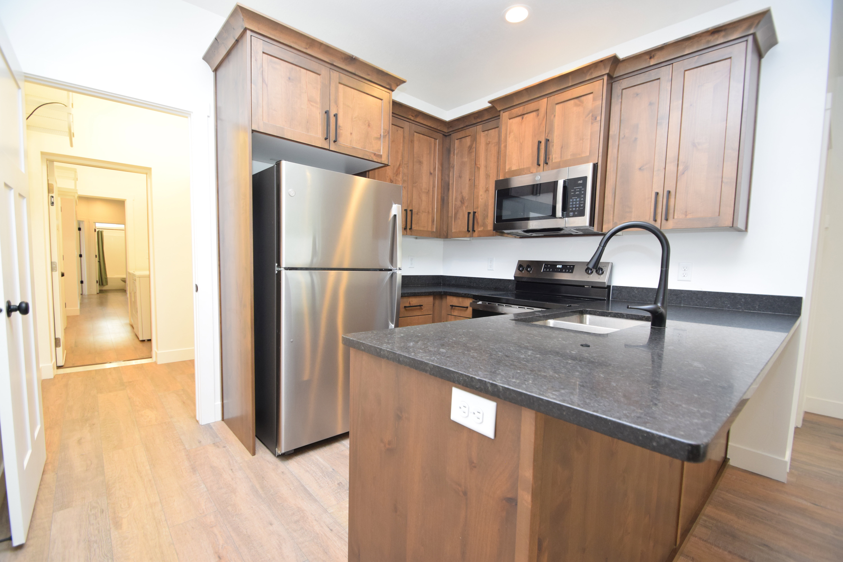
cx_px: 422
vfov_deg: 77.3
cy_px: 281
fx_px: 351
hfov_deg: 100.4
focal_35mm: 15
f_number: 4.5
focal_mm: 10
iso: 800
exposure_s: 1/80
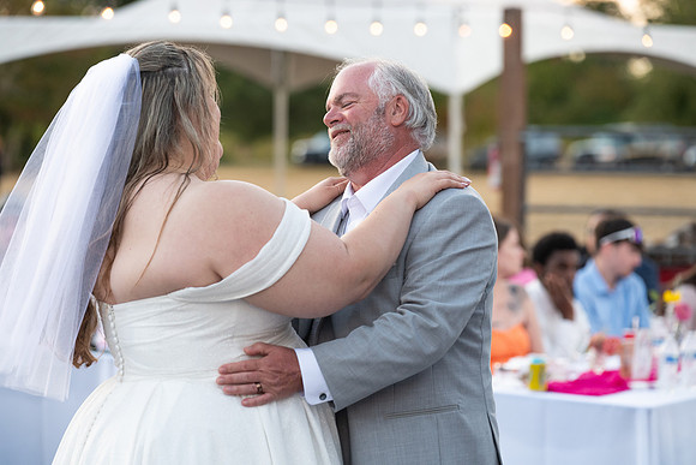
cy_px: 232
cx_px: 348
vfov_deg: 10.2
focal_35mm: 135
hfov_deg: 15.2
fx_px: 2610
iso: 1600
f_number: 4
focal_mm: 135
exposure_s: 1/500
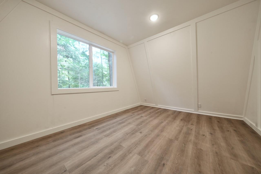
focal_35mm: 12
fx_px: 87
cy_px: 87
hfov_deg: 112.6
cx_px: 130
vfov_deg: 90.0
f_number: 10
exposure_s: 1/3
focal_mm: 12
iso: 640
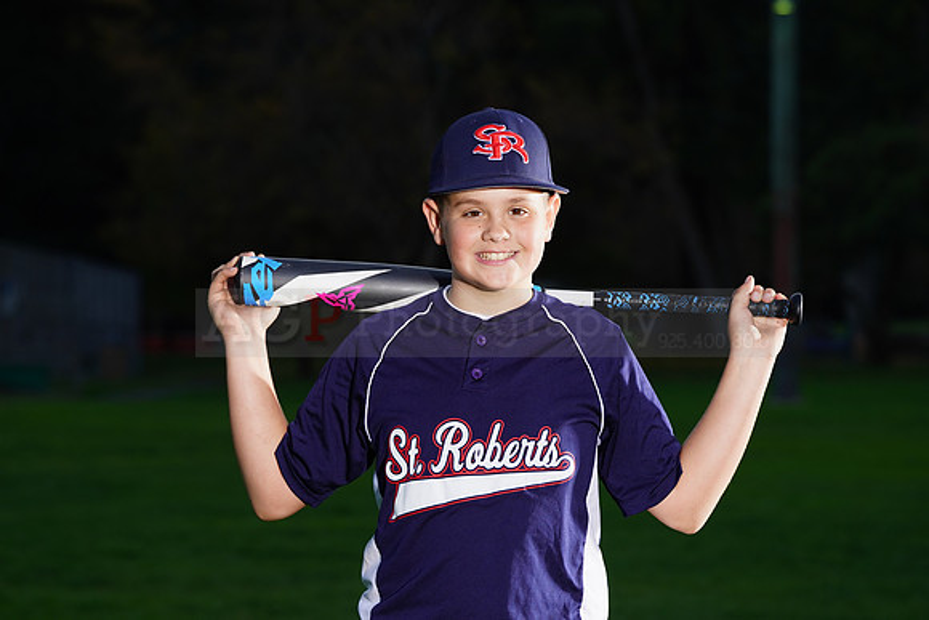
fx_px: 4517
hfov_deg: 11.7
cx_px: 464
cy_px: 310
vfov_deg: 7.9
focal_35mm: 175
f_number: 8
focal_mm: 175
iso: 320
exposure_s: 1/160
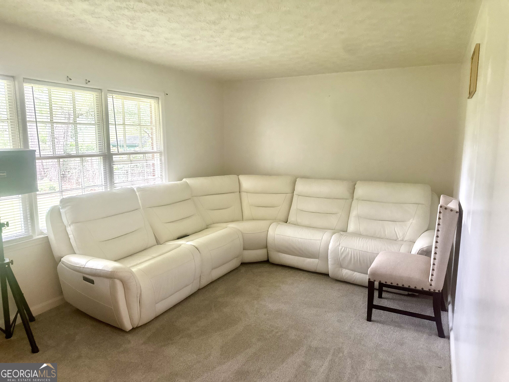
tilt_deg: -7.9
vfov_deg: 56.8
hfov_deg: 71.6
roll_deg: -0.7
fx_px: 353
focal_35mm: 24
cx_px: 254
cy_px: 191
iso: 500
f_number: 1.78
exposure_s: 1/60
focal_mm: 6.86
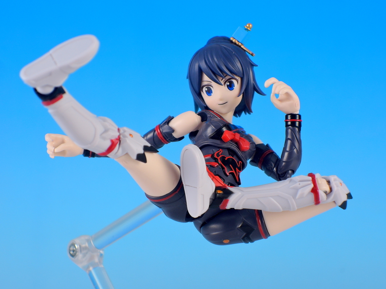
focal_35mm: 121
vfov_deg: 12.2
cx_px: 193
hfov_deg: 16.3
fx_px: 1349
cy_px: 145
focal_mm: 25.5
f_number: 6.3
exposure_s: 1/5
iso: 80
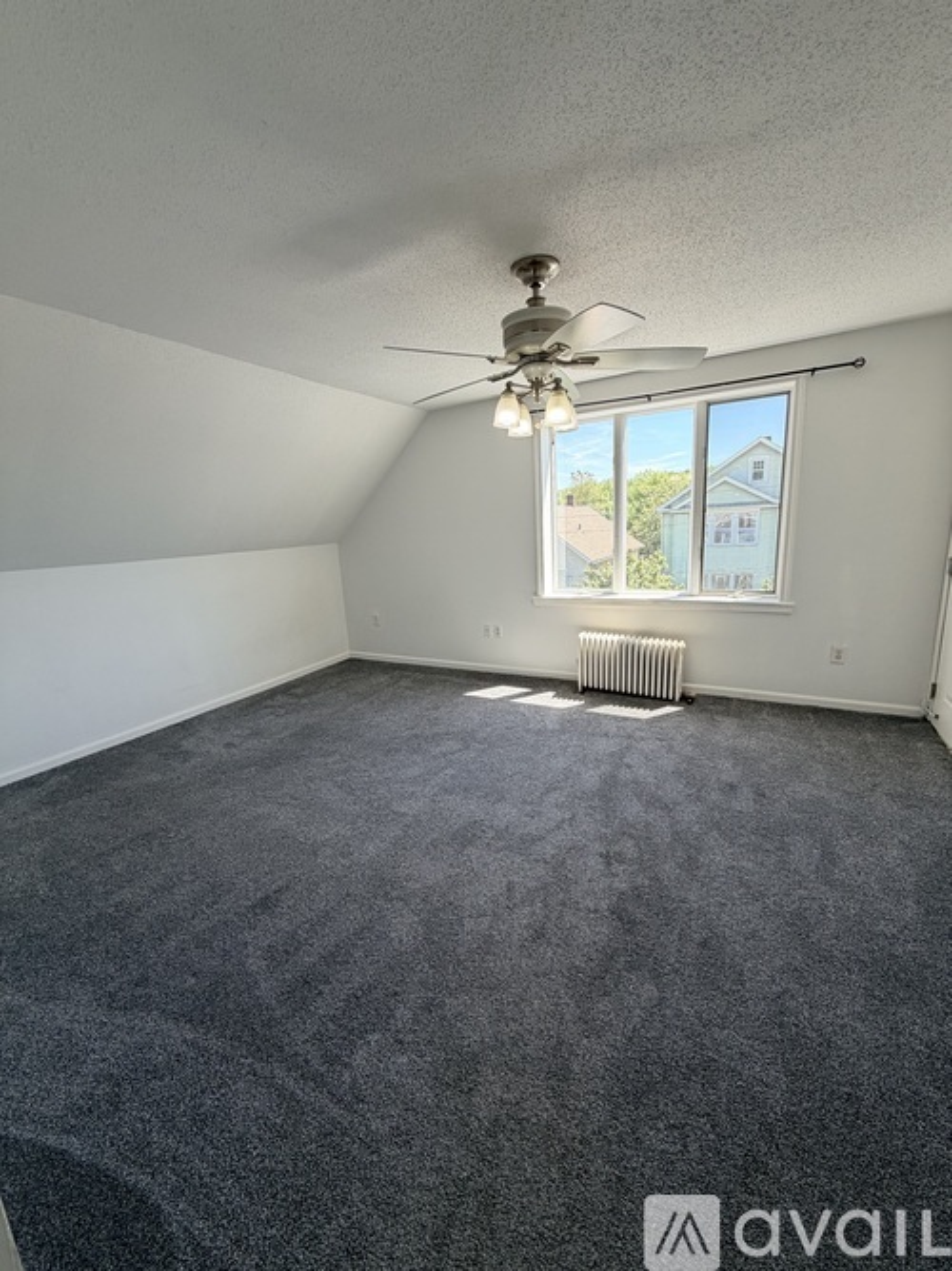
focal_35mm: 14
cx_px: 476
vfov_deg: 102.1
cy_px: 636
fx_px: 514
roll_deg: +3.0
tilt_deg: -12.9
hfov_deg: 85.7
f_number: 2.2
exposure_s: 1/132
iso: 64
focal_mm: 2.22
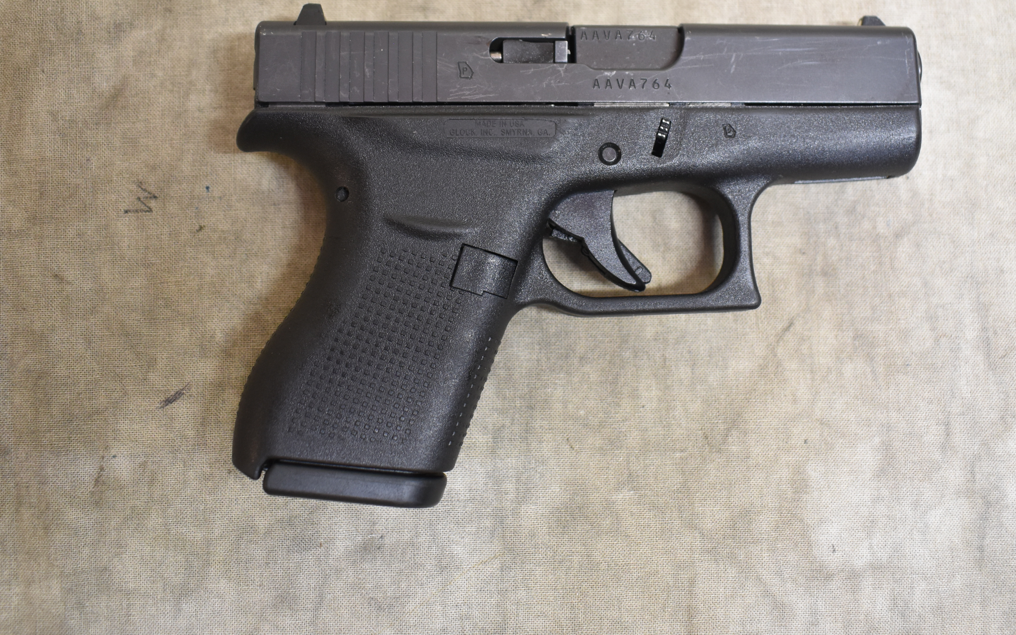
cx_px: 549
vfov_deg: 33.2
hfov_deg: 51.5
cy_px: 201
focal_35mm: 38
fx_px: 1052
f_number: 4
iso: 800
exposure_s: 1/60
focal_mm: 18
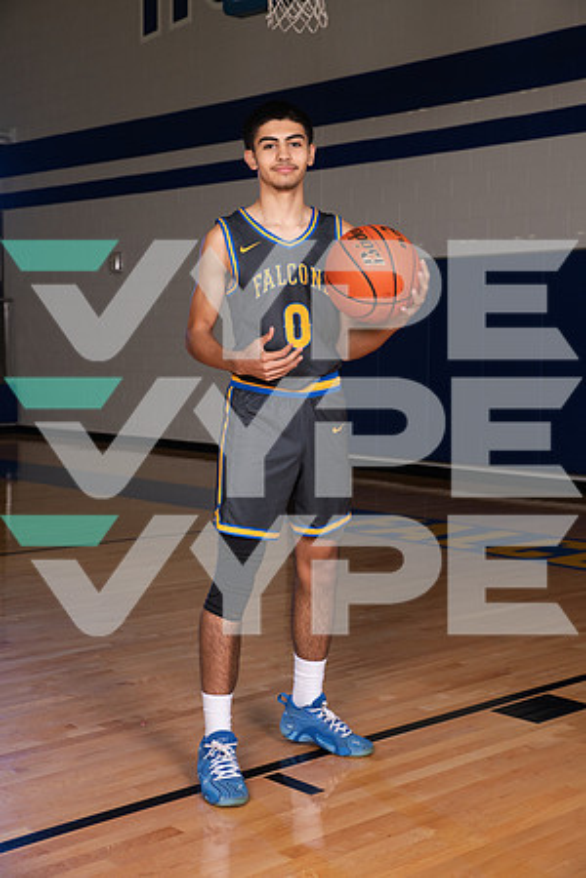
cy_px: 439
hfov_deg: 24.6
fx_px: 1343
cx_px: 293
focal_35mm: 55
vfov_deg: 36.2
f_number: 7.1
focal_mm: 55
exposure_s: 1/320
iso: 500
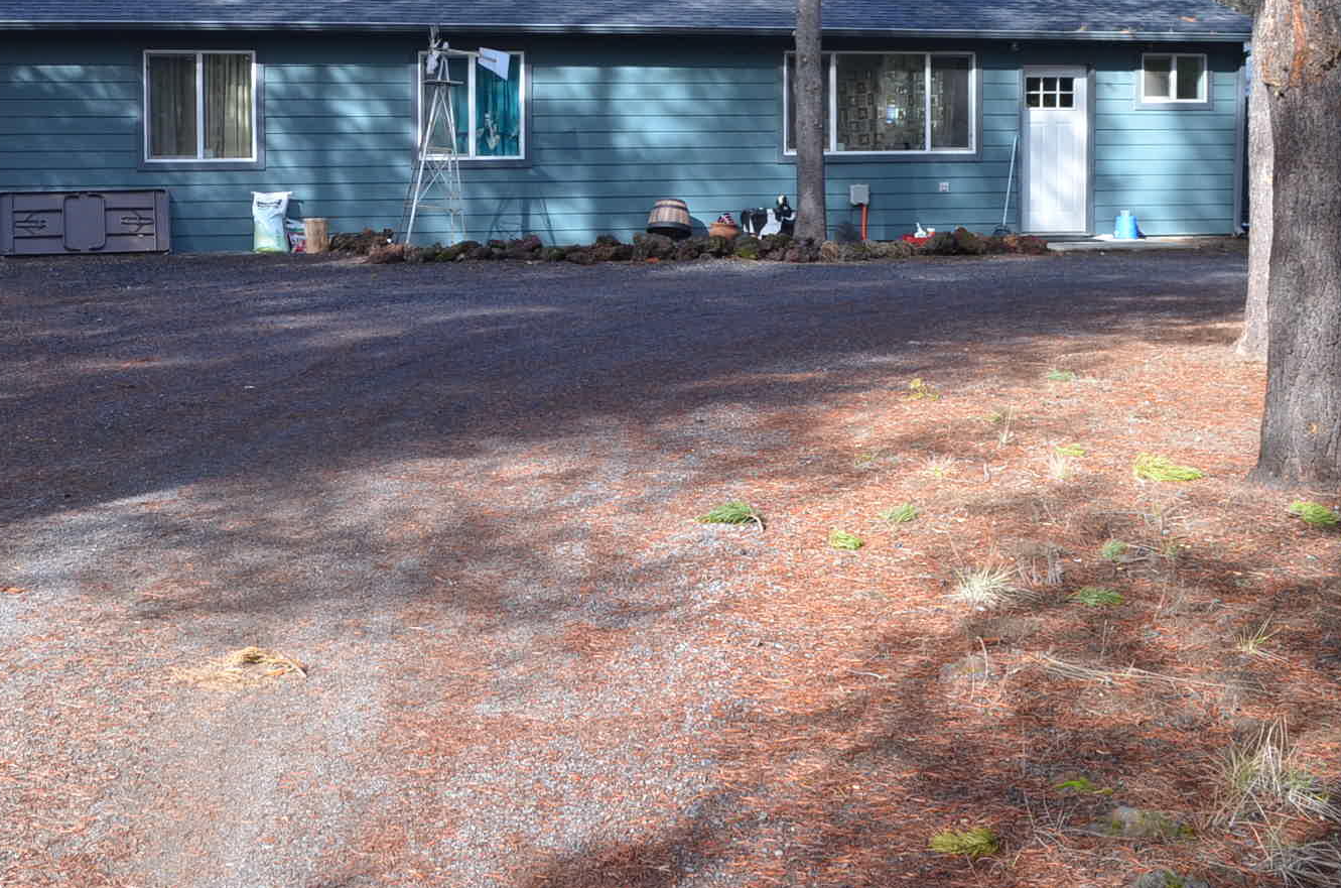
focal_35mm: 50
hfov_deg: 39.1
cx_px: 419
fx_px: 1858
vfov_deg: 26.4
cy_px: 200
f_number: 5.6
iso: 400
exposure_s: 1/125
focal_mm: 18
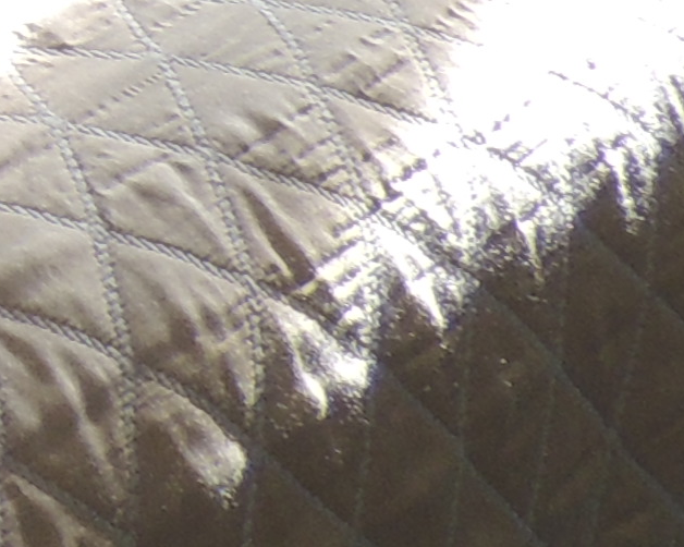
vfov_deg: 8.2
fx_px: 3481
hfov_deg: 8.7
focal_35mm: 172
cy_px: -776
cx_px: -1552
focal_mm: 4.3
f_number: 3
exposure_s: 1/80
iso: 100
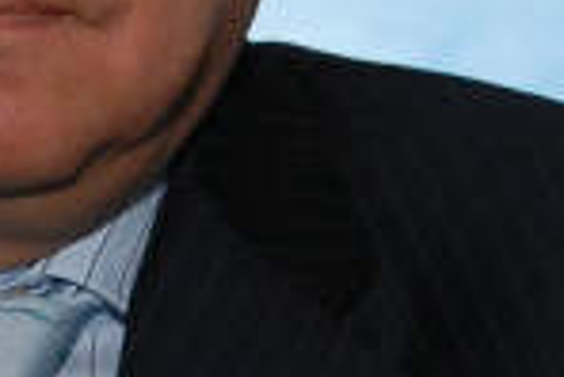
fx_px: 3596
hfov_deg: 9.0
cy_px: 379
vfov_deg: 6.0
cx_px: 366
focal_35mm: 229
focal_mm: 23
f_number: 6.3
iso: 500
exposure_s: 1/800
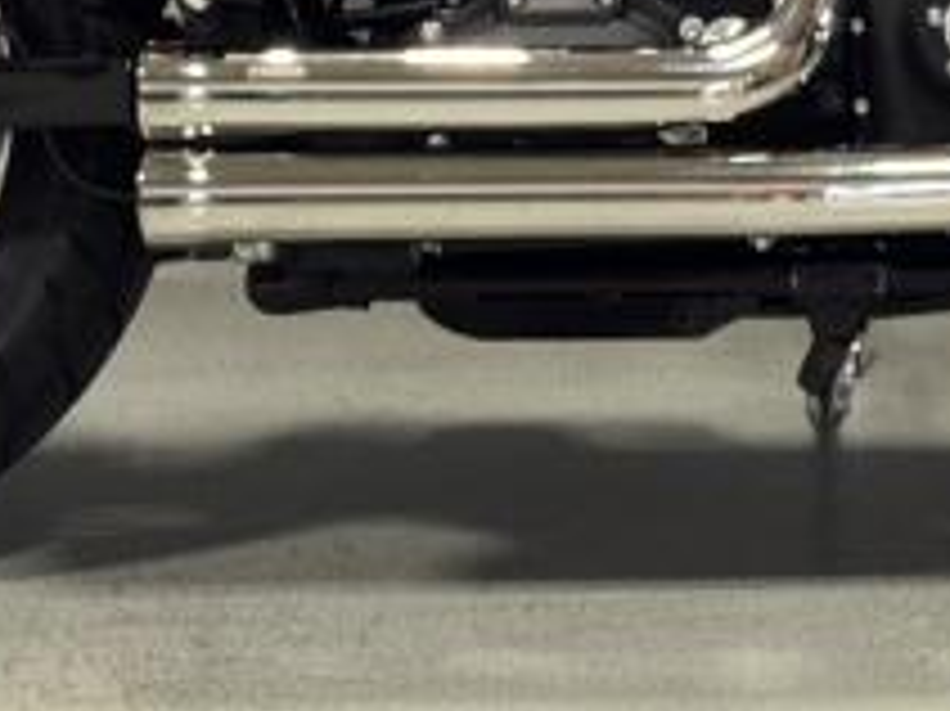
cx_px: 801
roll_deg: +0.1
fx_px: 4992
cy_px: -234
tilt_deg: -11.6
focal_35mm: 182
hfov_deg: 10.8
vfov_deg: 8.0
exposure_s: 1/60
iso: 250
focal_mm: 6.76
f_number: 1.78
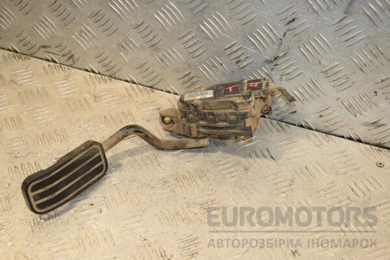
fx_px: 682
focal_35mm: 63
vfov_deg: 21.6
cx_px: 195
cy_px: 130
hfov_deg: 31.9
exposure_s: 1/200
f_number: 6.3
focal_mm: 42
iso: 800
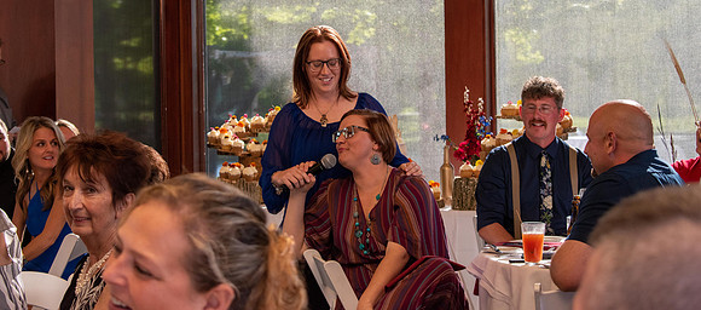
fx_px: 1606
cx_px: 350
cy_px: 76
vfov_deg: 11.0
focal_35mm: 91
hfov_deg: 24.6
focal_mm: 55
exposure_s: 1/125
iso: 800
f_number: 5.6
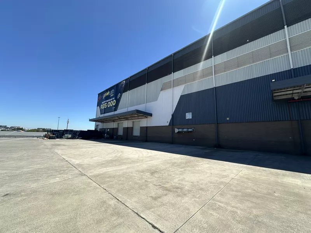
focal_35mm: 14
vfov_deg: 85.7
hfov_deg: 102.1
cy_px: 116
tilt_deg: +8.7
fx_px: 126
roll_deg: -1.5
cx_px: 156
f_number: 2.2
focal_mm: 2.22
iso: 50
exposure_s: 1/1416
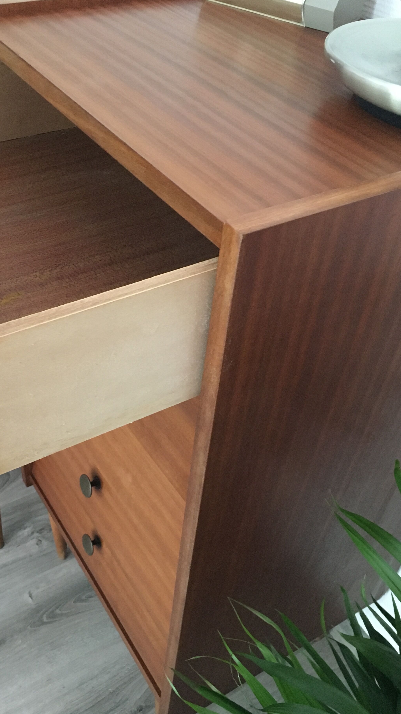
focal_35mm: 35
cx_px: 160
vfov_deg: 56.5
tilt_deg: -43.7
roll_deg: -3.8
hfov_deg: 33.6
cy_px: 391
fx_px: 662
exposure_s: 1/17
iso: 400
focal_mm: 4.15
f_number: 2.2
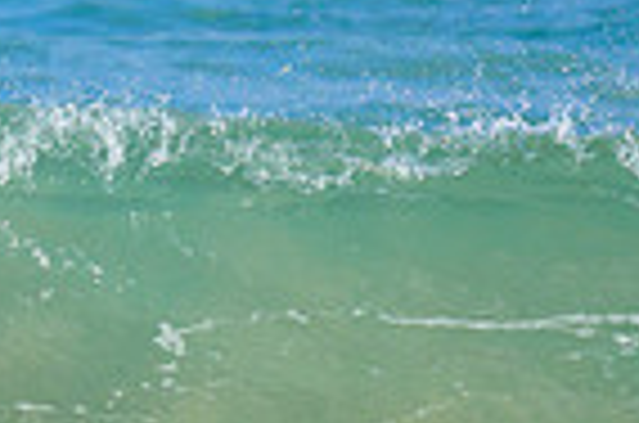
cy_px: 153
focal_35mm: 4502
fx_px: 79732
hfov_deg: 0.5
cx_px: -645
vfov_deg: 0.3
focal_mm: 800
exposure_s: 1/2000
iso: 280
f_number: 6.3
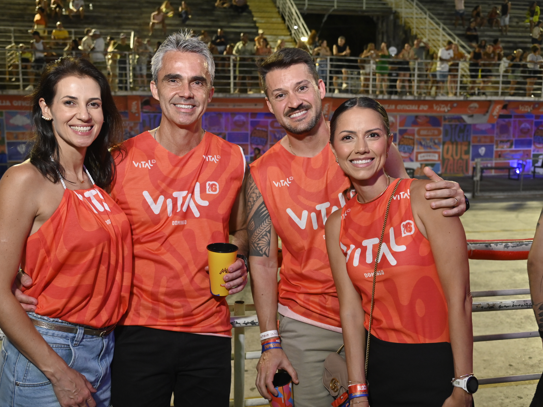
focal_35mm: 33
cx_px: 247
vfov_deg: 42.9
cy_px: 204
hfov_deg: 55.3
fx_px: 518
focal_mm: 30
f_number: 4.5
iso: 2500
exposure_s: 1/160
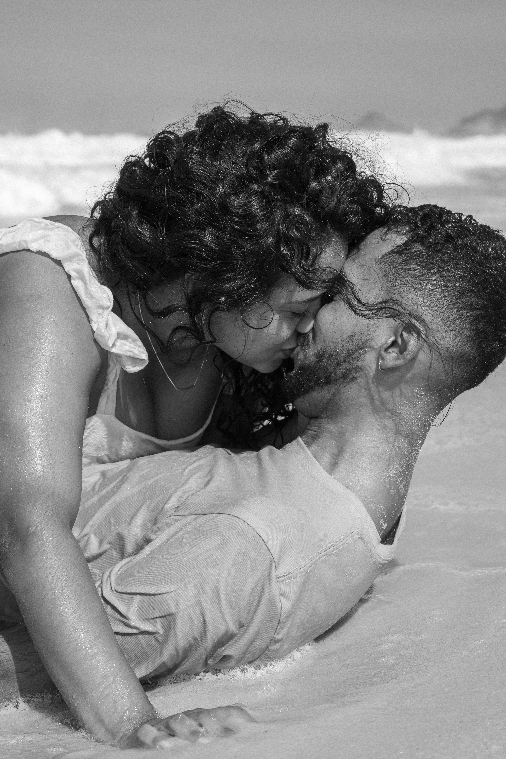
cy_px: 380
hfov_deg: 16.3
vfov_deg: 24.2
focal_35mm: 84
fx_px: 1771
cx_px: 253
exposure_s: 1/640
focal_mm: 56
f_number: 7.1
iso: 160
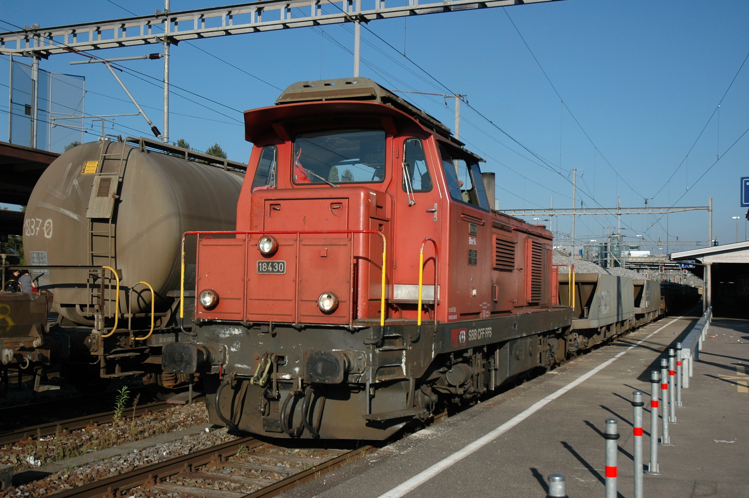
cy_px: 249
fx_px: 842
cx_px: 374
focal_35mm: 40
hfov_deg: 48.0
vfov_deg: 33.0
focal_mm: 27
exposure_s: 1/1250
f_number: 5
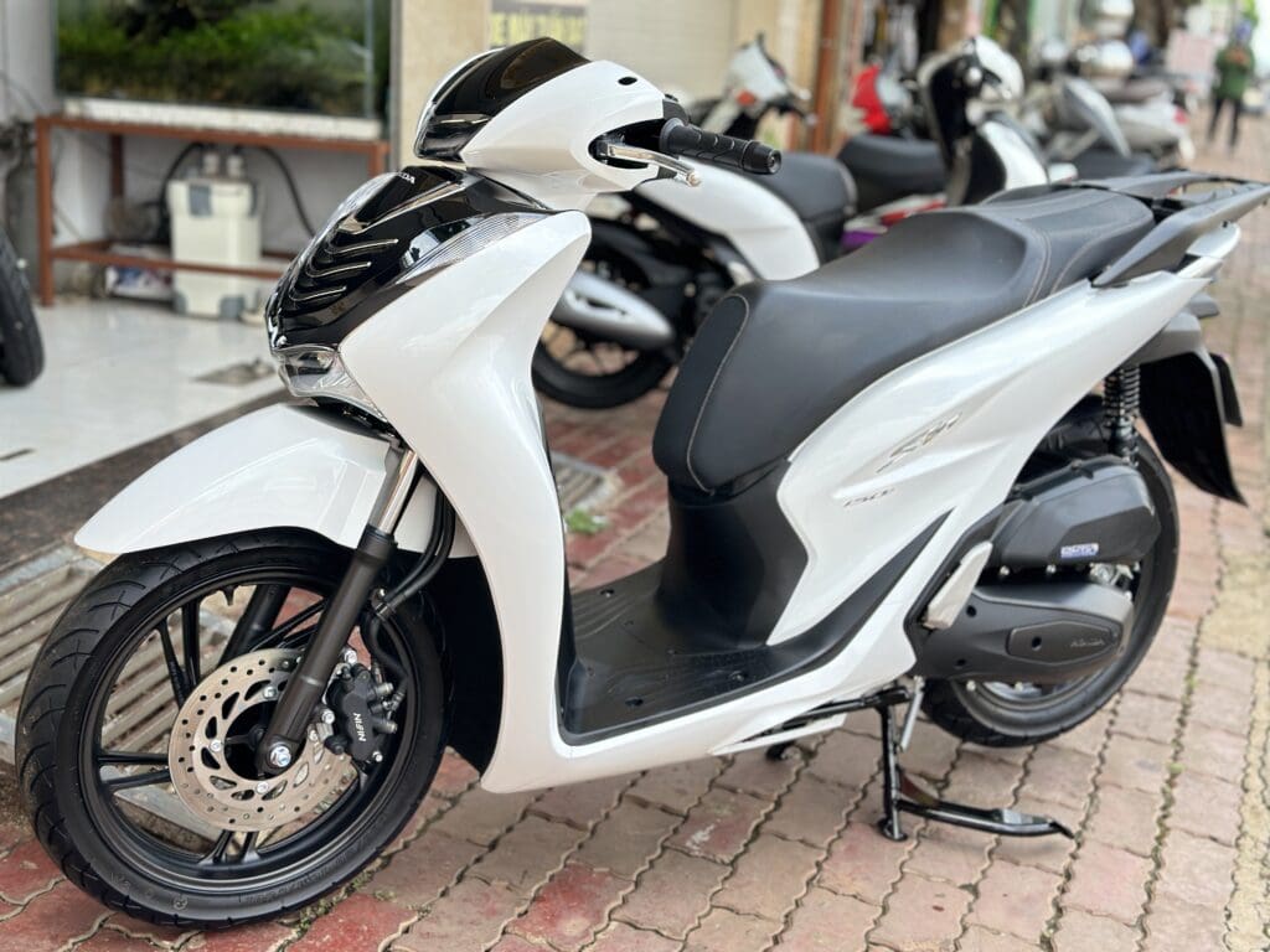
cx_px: 635
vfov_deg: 30.3
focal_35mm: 48
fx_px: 1761
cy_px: 476
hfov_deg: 39.7
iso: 80
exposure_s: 1/627
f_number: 1.78
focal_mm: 6.86
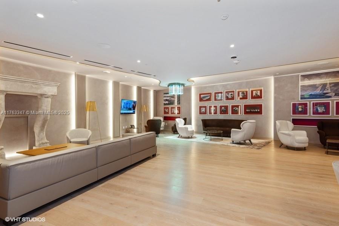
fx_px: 160
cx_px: 170
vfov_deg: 70.5
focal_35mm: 17
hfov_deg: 93.3
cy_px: 113
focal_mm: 17
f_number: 8
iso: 200
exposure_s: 1/4
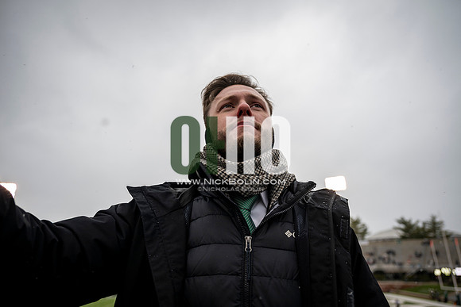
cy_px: 154
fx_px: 307
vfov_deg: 53.2
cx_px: 230
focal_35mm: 24
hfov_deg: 73.7
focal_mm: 24
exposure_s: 1/500
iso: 160
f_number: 2.8
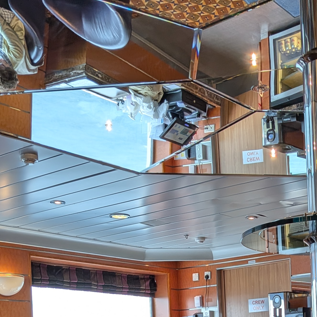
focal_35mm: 64
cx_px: 286
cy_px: 349
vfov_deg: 25.0
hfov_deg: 26.0
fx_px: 663
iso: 42
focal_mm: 4.53
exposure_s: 1/100
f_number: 1.7
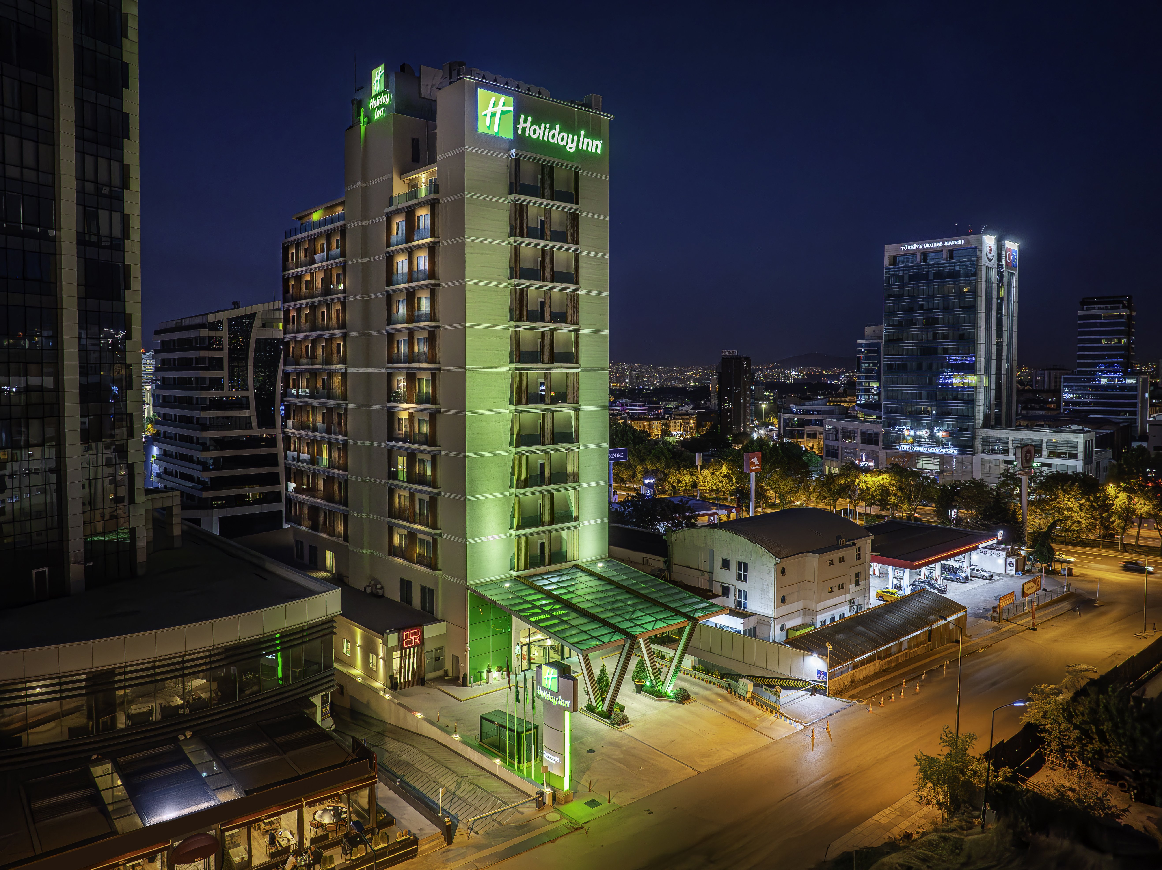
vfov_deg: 56.8
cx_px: 581
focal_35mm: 24
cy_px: 435
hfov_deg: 71.6
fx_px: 805
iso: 800
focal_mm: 12.29
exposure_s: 1/15
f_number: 2.8
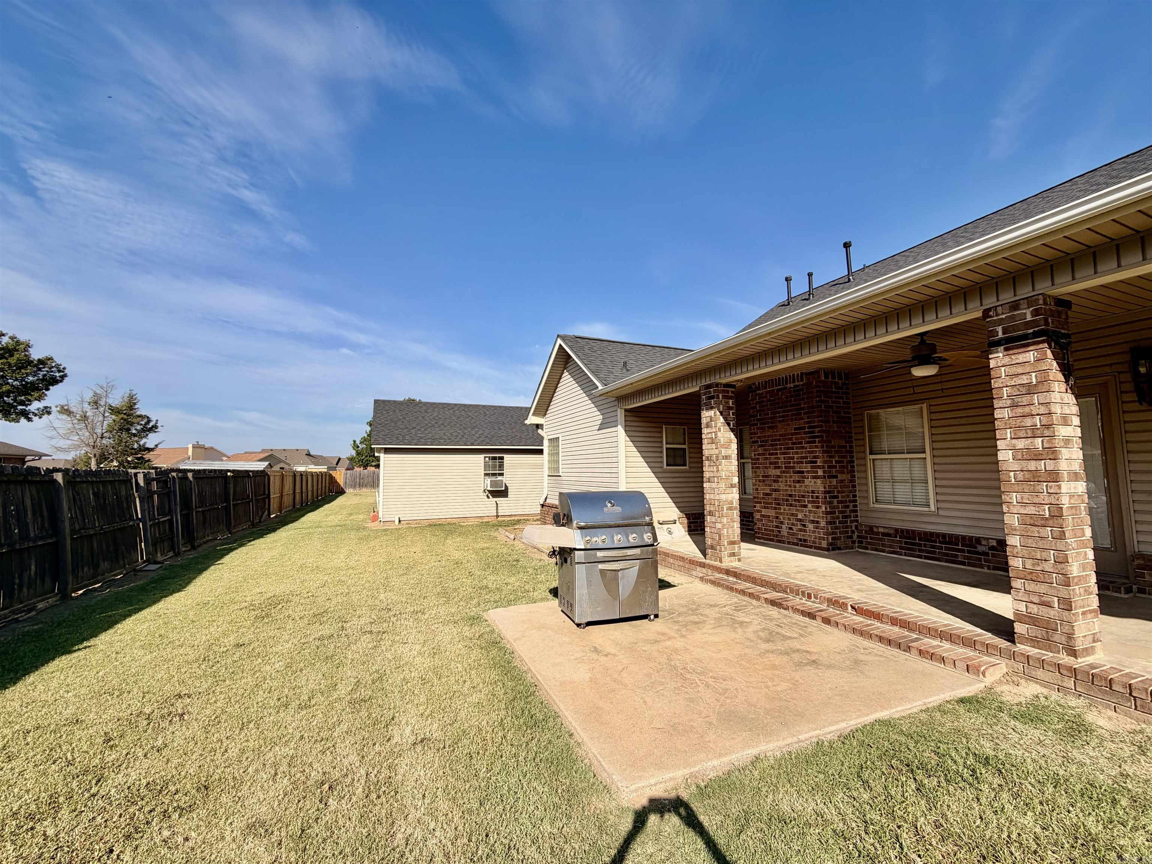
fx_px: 466
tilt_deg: +5.7
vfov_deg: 85.7
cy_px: 432
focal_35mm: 14
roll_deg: +0.4
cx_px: 576
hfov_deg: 102.1
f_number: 2.2
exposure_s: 1/876
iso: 20
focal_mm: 2.22
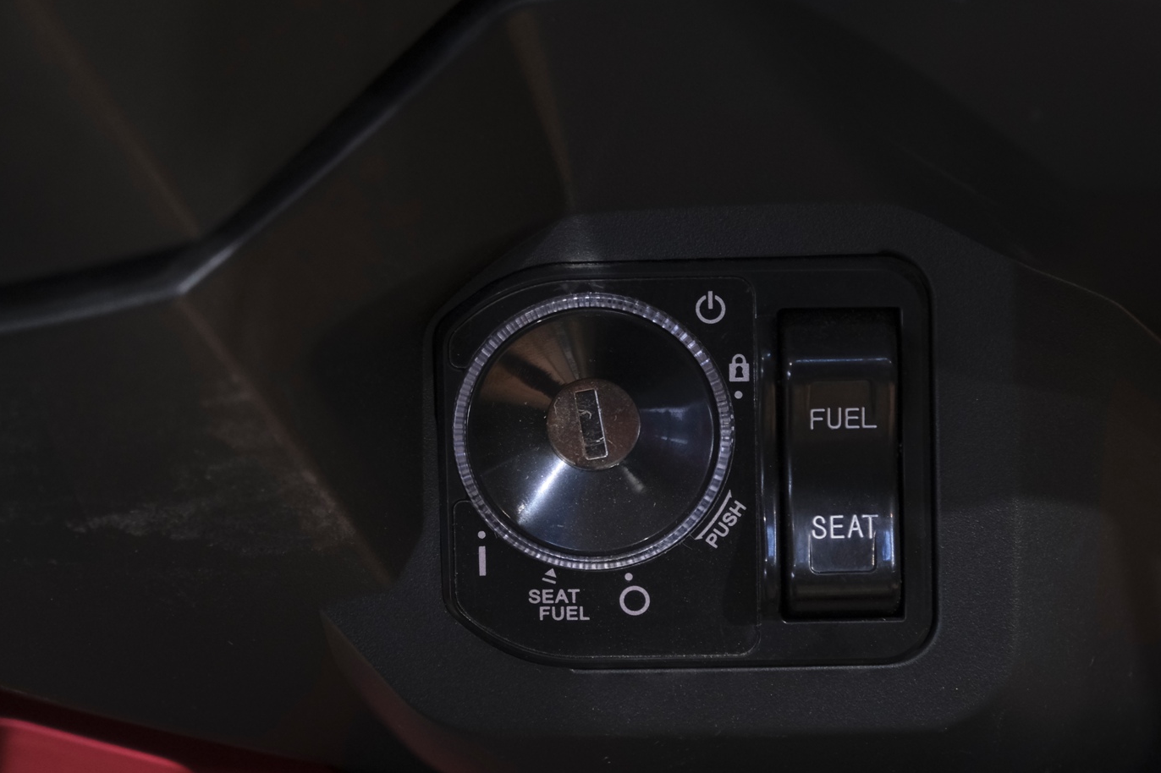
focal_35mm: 140
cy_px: 332
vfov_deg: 9.8
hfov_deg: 14.7
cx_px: 647
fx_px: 4514
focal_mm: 80
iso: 1600
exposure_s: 1/100
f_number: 4
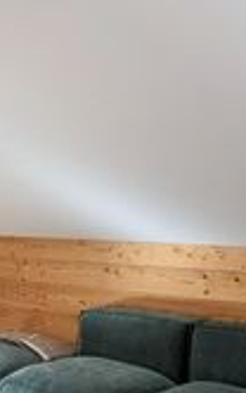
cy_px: 286
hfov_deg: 25.1
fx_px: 535
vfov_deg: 39.4
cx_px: 24
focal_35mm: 50
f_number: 2.2
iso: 39
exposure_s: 1/190
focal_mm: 1.95
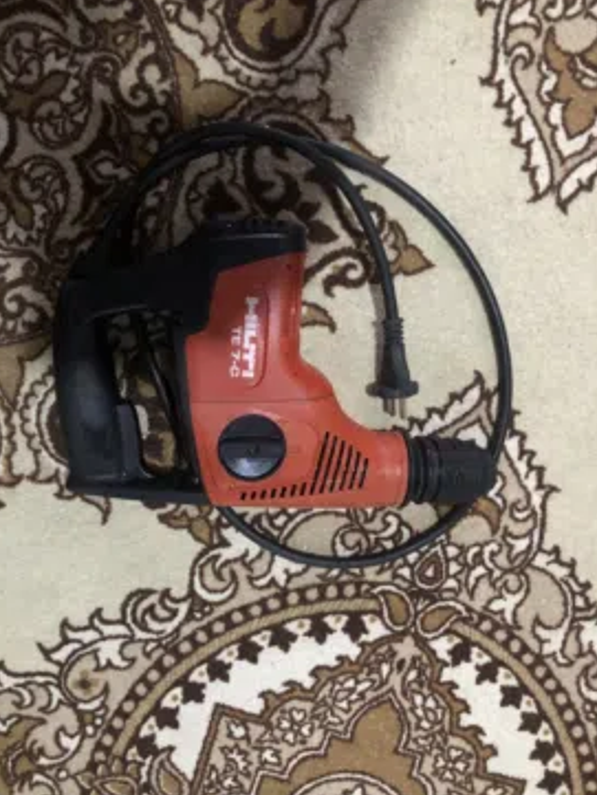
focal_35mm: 31
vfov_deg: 58.3
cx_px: 275
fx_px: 712
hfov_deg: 45.4
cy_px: 388
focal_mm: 3.99
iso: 125
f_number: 1.8
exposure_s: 1/4
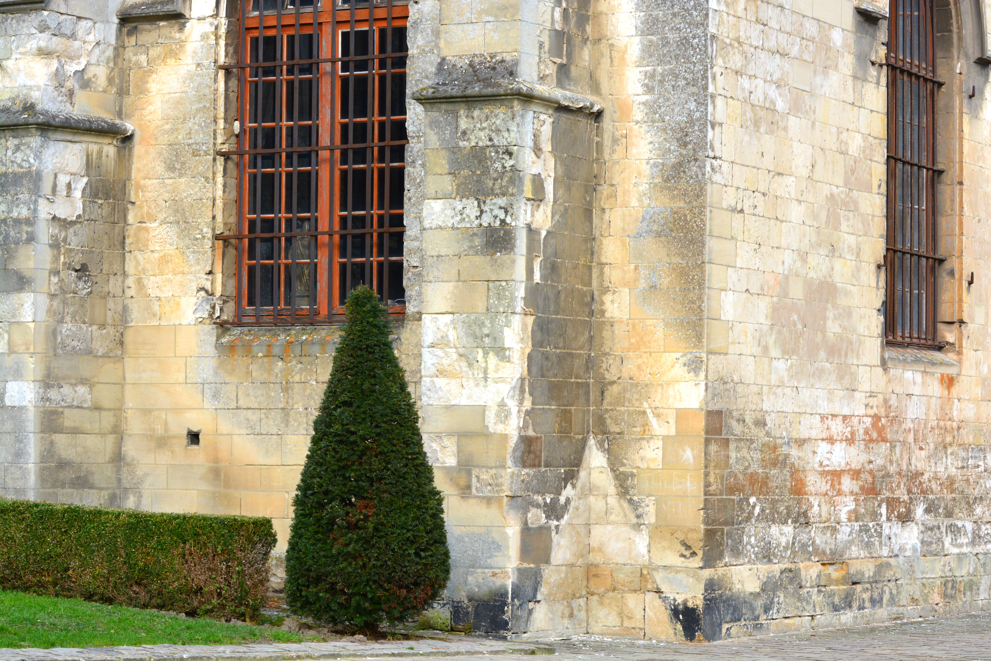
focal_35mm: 105
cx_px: 496
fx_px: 2890
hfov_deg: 19.5
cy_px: 330
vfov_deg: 13.0
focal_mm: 70
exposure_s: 1/125
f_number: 8
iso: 180
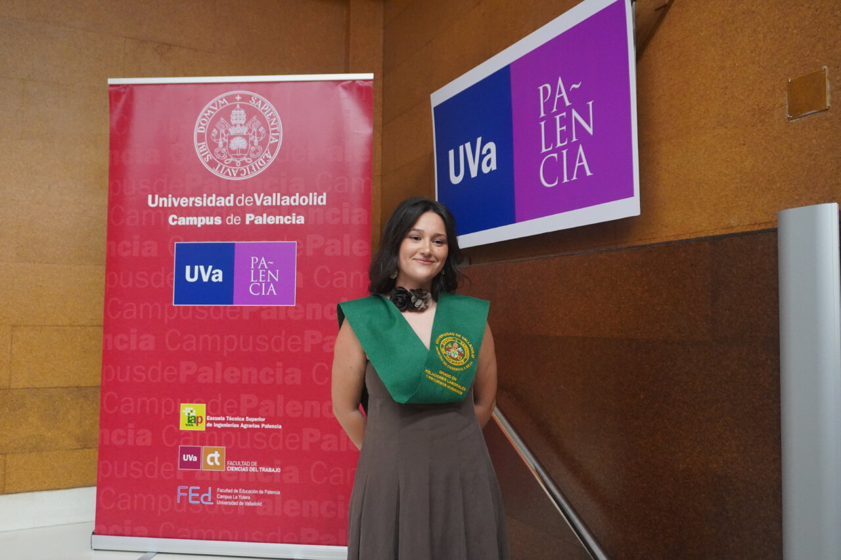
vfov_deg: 43.6
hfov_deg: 61.9
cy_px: 280
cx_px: 420
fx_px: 701
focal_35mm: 30
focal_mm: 20
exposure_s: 1/160
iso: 3200
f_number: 4
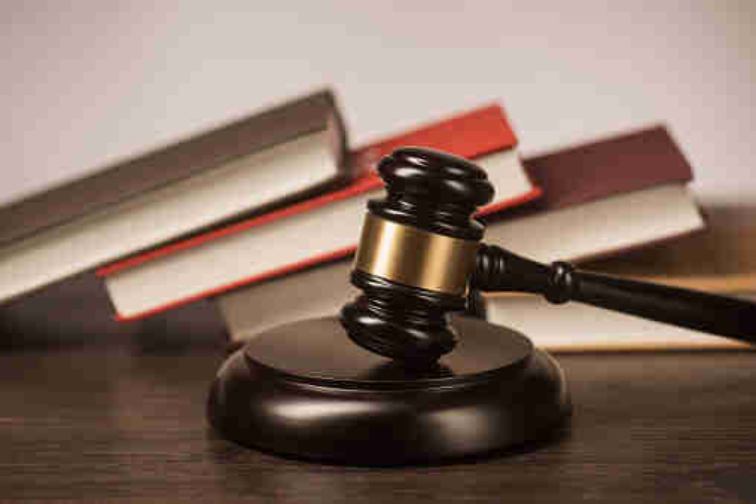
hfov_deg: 19.5
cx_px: 378
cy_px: 252
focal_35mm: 105
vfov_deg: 13.0
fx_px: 2205
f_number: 7.1
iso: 40
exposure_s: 1/160
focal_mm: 105
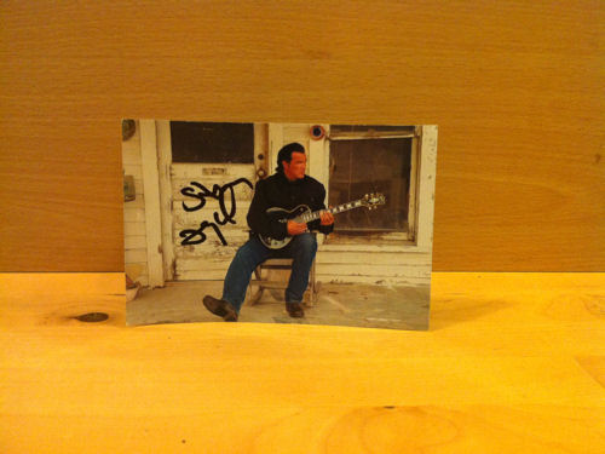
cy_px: 227
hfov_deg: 52.6
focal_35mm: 35
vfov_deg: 40.7
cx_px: 302
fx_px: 612
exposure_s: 1/15
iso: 320
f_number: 2.8
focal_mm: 3.85
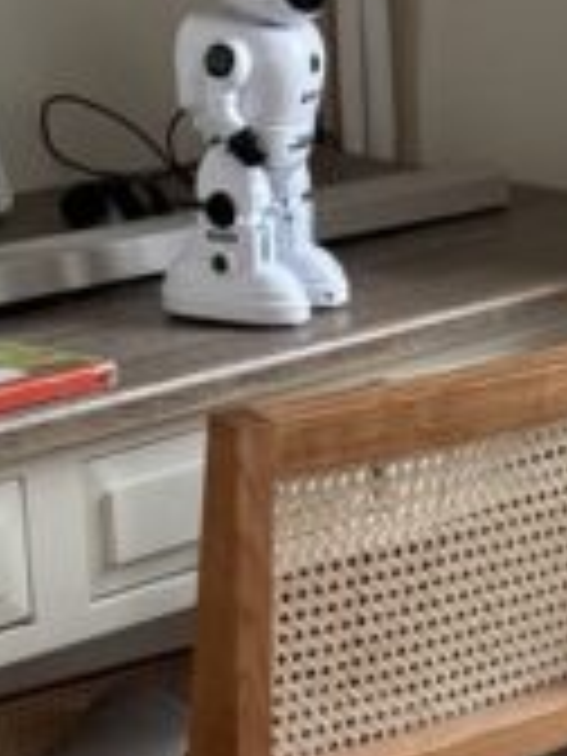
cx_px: 846
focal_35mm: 146
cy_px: 1436
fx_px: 3189
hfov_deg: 9.9
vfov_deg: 12.2
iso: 80
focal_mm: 6.76
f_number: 1.78
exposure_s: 1/121
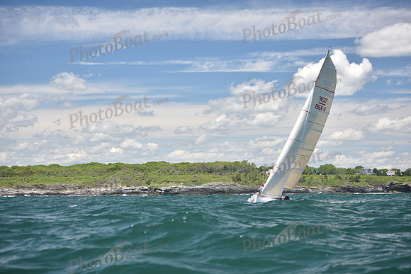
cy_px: 137
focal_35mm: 70
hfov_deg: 28.8
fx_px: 799
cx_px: 206
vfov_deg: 19.5
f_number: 3.2
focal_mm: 70
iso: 200
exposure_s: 1/1000
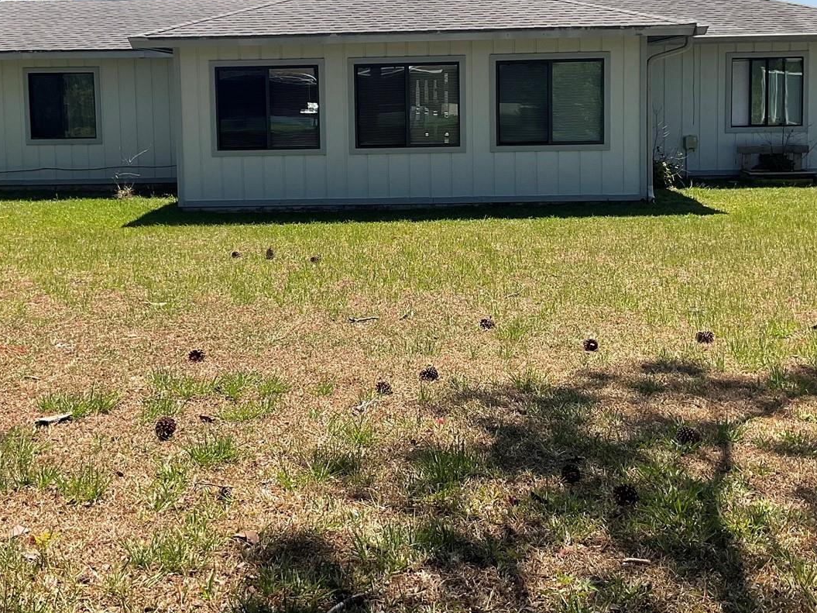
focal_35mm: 44
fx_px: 1038
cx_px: 355
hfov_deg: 42.9
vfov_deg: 32.4
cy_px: 171
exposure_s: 1/1786
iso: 16
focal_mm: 3
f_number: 1.8
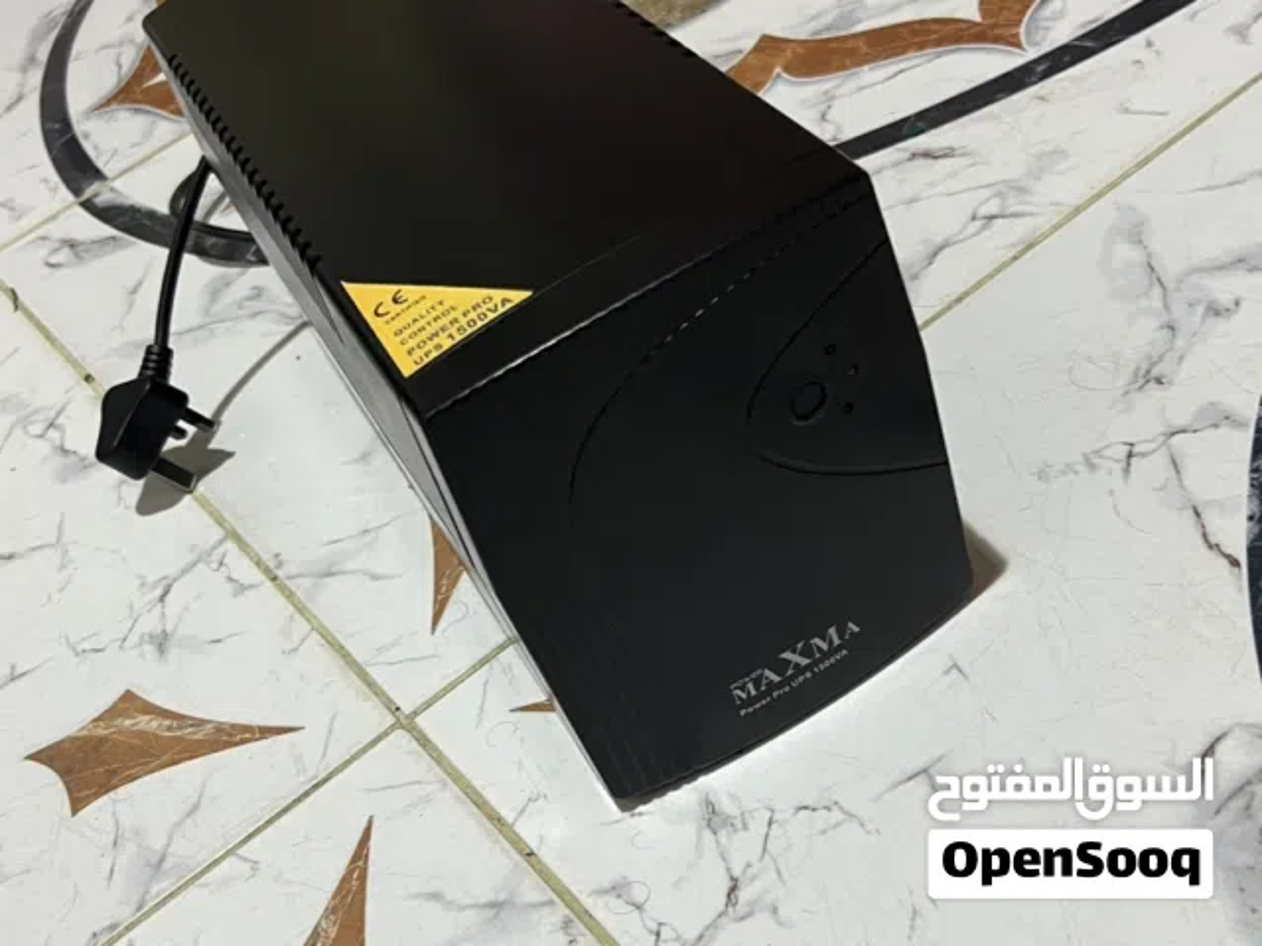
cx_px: 631
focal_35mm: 26
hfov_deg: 67.3
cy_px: 473
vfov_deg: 53.1
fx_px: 948
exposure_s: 1/51
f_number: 1.5
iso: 125
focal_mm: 5.7
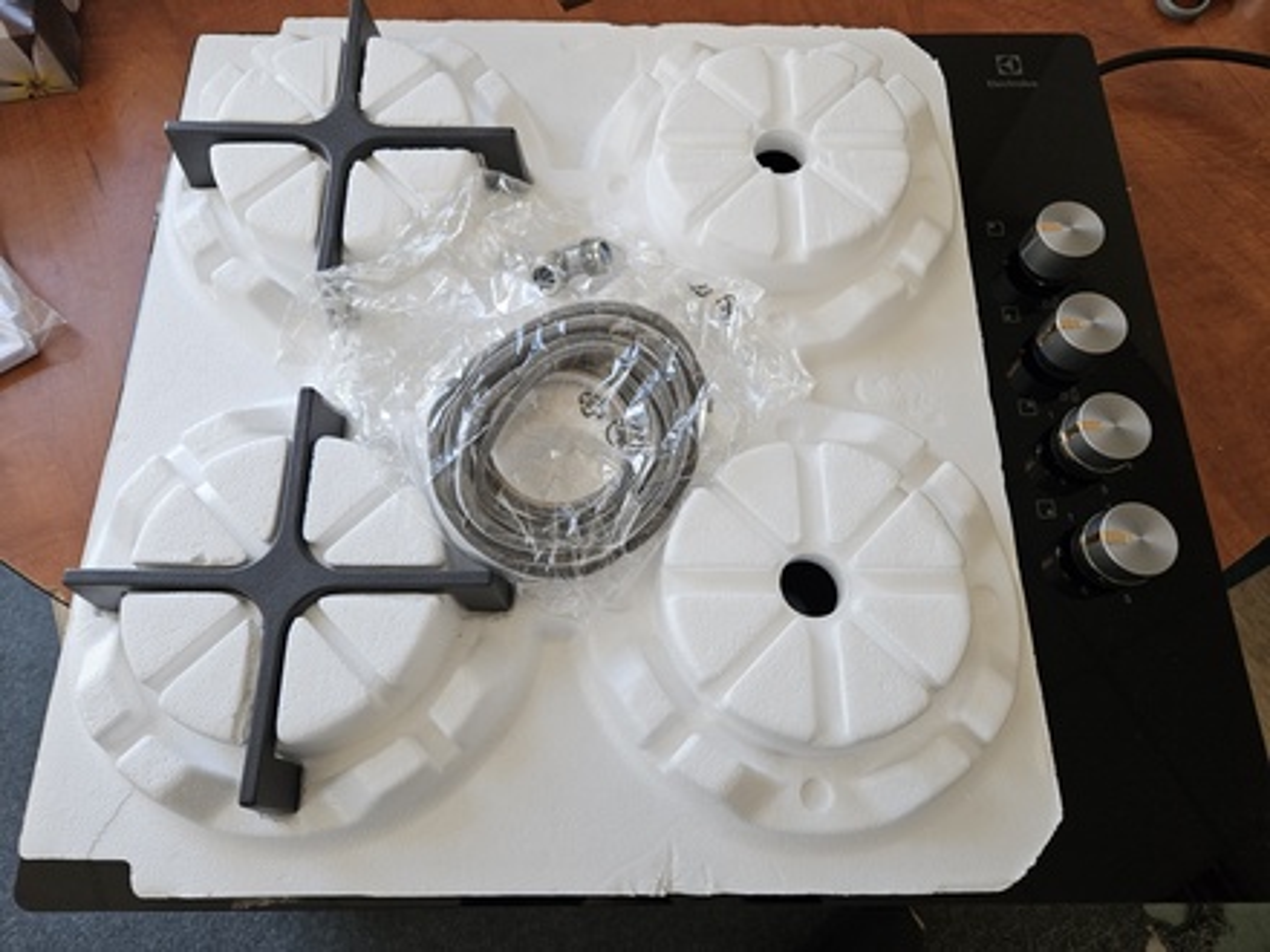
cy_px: 476
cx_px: 635
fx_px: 844
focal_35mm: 23
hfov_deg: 73.9
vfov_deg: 58.9
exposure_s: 1/100
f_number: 1.8
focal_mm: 5.4
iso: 80
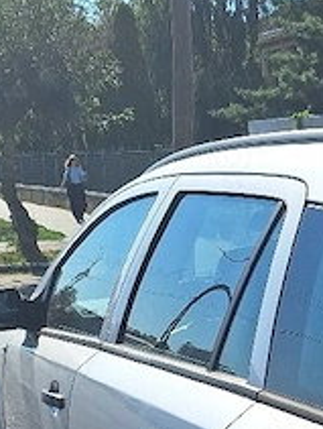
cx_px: 423
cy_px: 443
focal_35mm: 87
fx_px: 1079
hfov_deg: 16.1
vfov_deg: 21.6
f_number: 1.8
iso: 40
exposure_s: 1/5000
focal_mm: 5.54
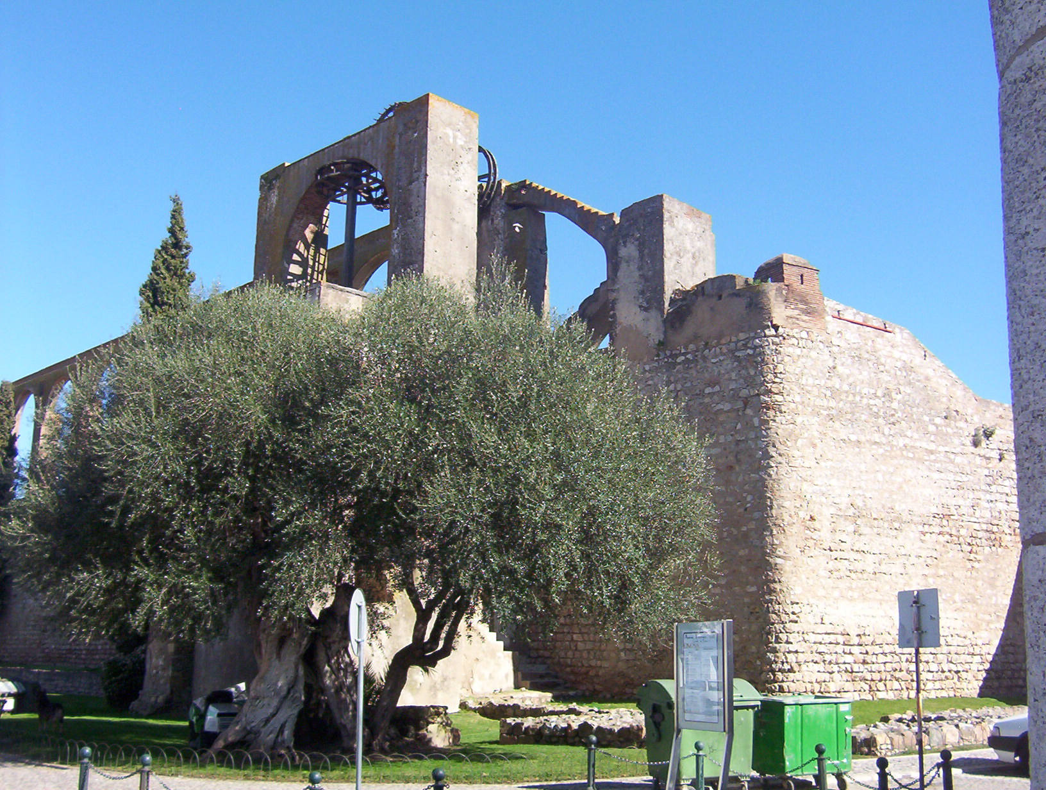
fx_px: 1090
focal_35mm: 36
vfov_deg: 39.8
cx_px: 523
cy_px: 395
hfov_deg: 51.2
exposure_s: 1/448
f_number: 5.24
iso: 100
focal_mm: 5.54
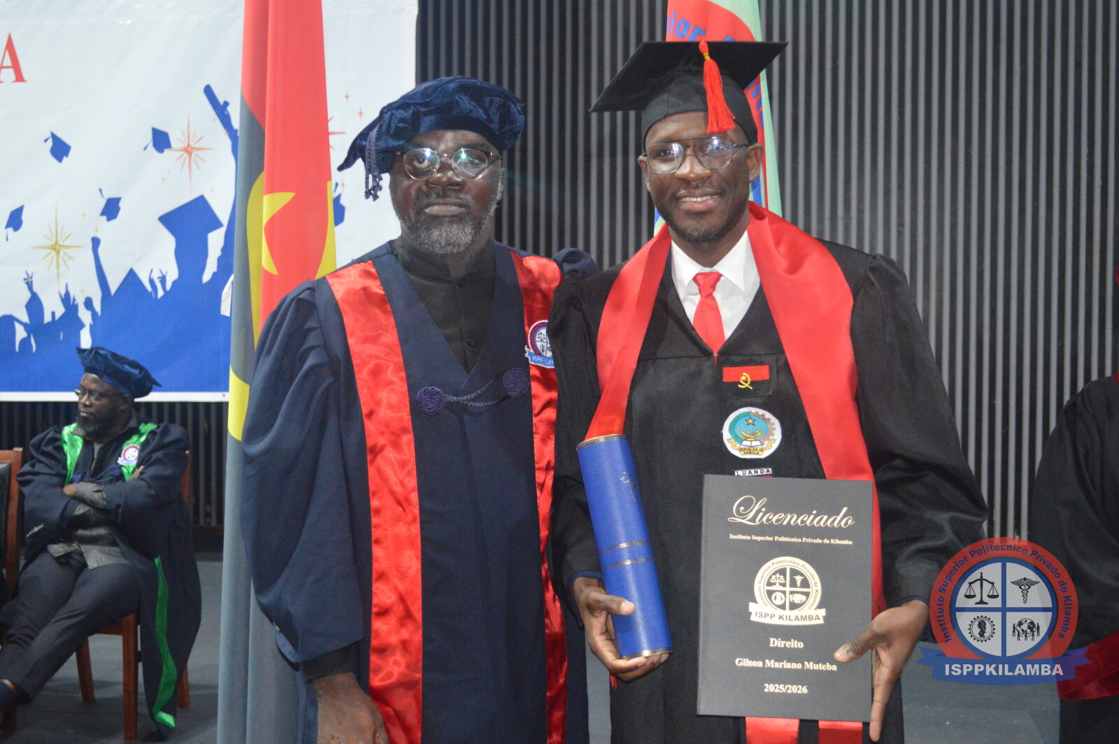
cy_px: 372
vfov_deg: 25.7
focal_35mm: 52
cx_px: 560
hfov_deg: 37.9
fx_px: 1630
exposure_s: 1/60
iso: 2500
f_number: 5
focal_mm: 35
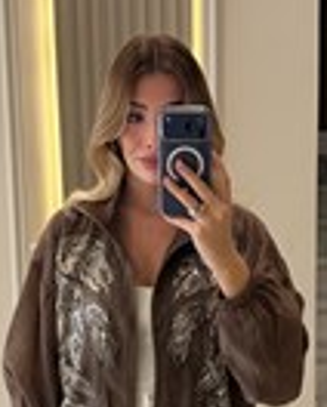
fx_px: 857
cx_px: 139
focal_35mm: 71
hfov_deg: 21.6
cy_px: 345
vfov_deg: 26.1
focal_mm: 6.76
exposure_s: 1/86
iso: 200
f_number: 1.78
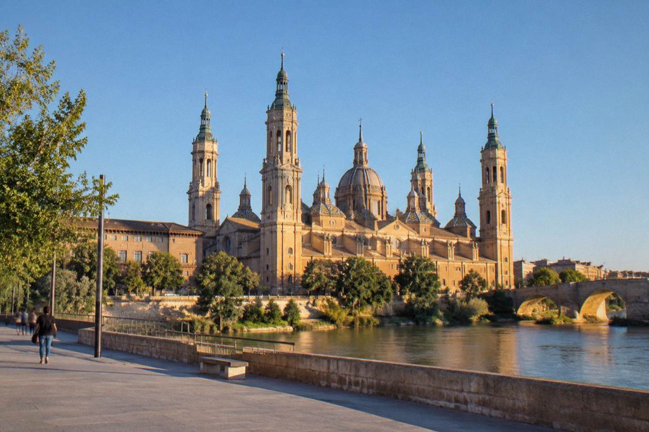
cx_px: 324
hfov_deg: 73.8
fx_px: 433
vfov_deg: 53.1
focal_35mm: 24
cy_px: 216
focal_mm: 24
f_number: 10
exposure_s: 1/125
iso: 200
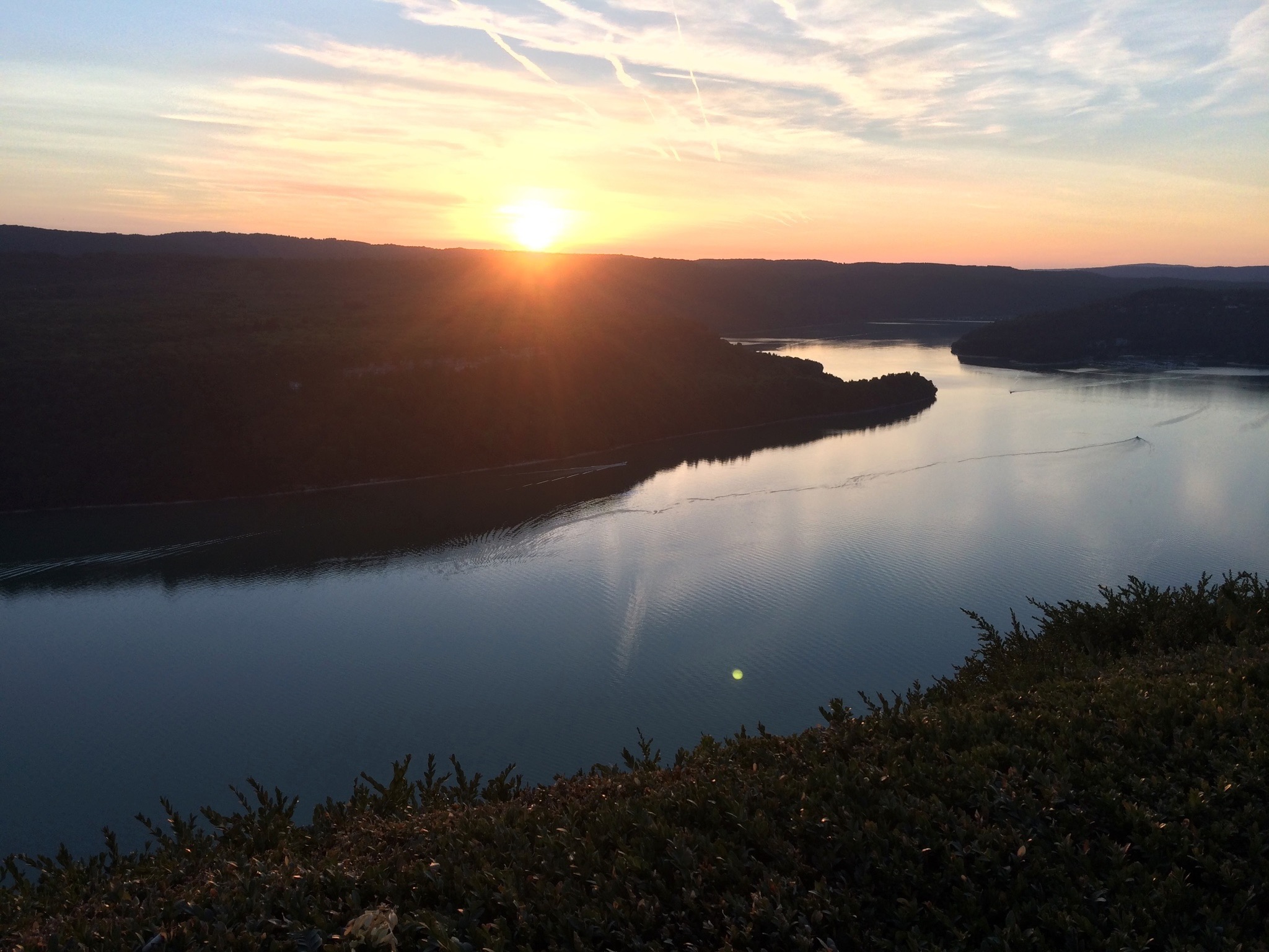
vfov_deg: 48.2
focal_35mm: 29
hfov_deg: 61.7
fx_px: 1063
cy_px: 476
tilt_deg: -12.4
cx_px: 634
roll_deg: -0.1
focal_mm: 4.15
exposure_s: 1/494
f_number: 2.2
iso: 32
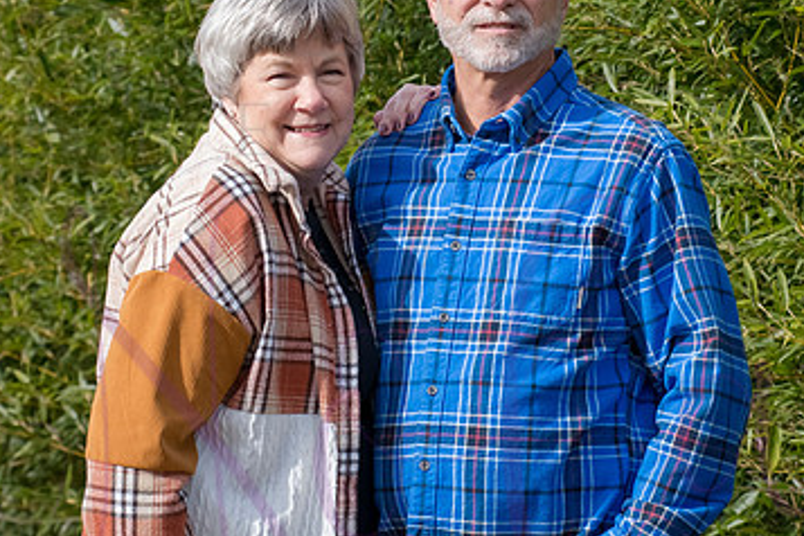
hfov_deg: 10.5
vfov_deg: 7.0
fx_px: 4355
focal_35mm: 195
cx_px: 502
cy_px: 144
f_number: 5.6
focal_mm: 80
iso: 400
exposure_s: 1/1000
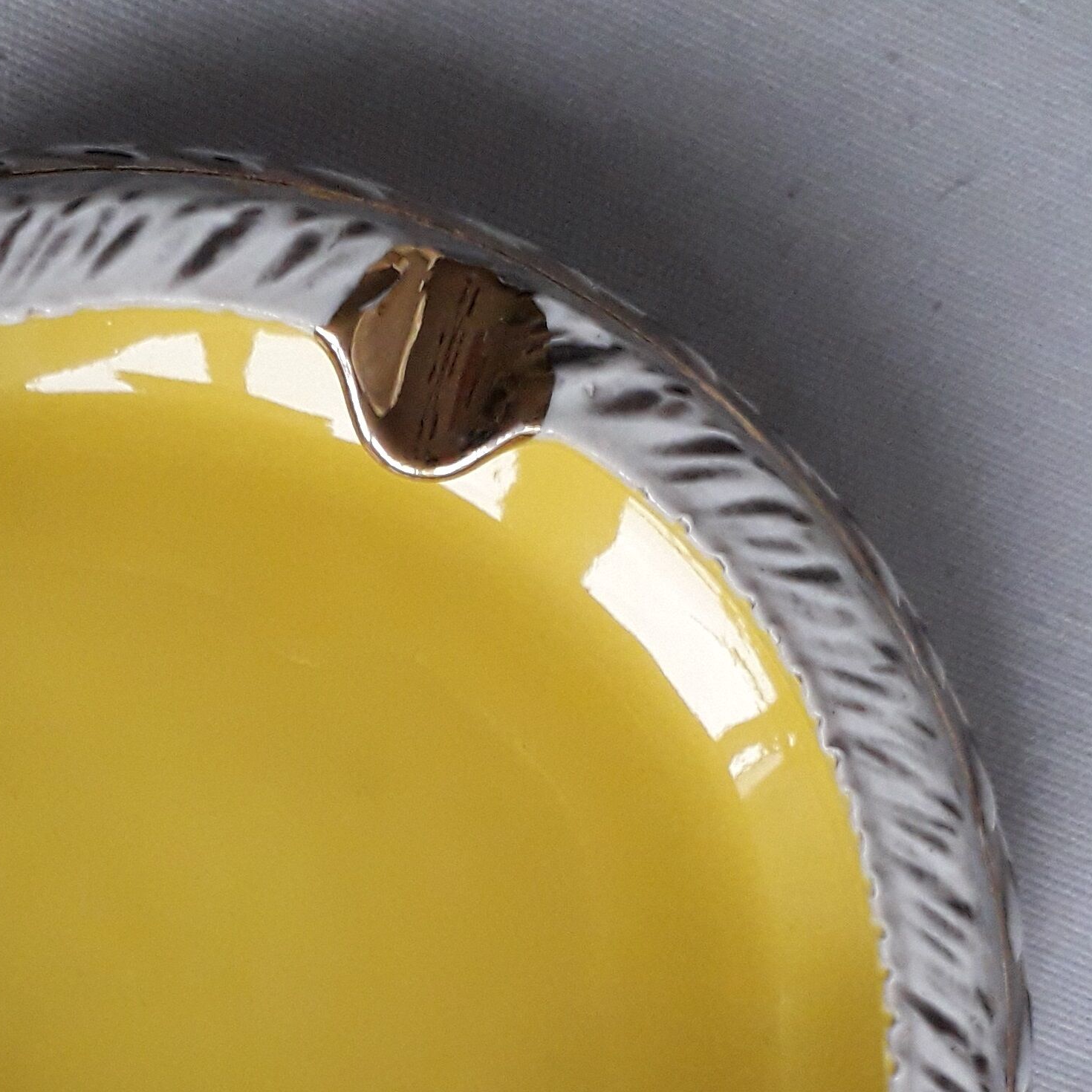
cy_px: 1114
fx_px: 2391
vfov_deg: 24.5
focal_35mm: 67
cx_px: 256
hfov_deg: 25.4
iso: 200
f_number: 1.9
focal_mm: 3.6
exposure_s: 1/25
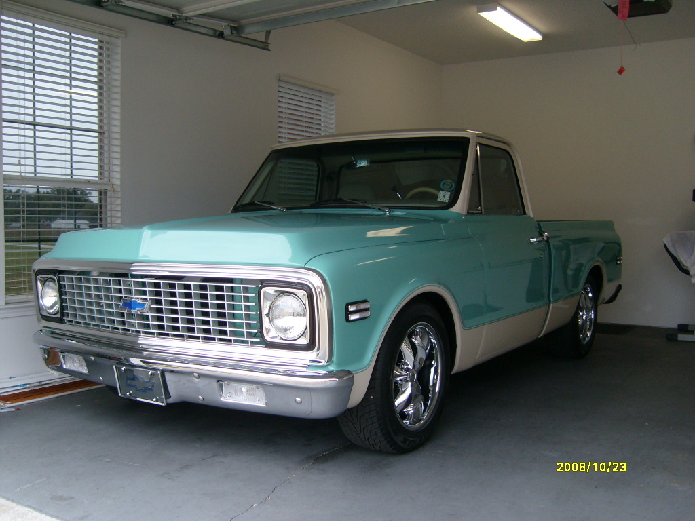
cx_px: 348
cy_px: 260
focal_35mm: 35
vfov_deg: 40.7
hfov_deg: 52.6
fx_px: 703
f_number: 2.8
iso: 80
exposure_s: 1/45
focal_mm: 5.8
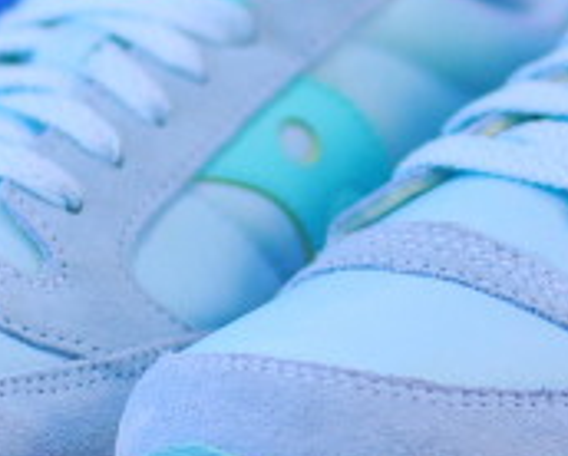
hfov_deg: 5.9
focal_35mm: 326
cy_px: -71
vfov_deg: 4.7
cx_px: 433
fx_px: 5486
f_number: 2.2
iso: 250
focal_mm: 50
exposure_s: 1/320
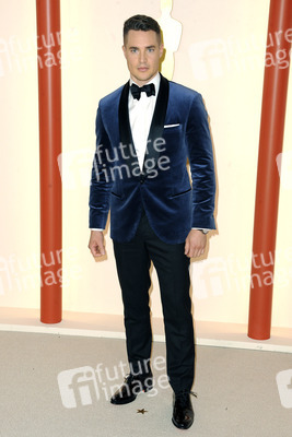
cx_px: 146
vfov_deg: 32.4
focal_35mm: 62
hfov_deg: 21.9
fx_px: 754
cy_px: 218
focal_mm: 62
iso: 1600
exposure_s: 1/200
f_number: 6.3
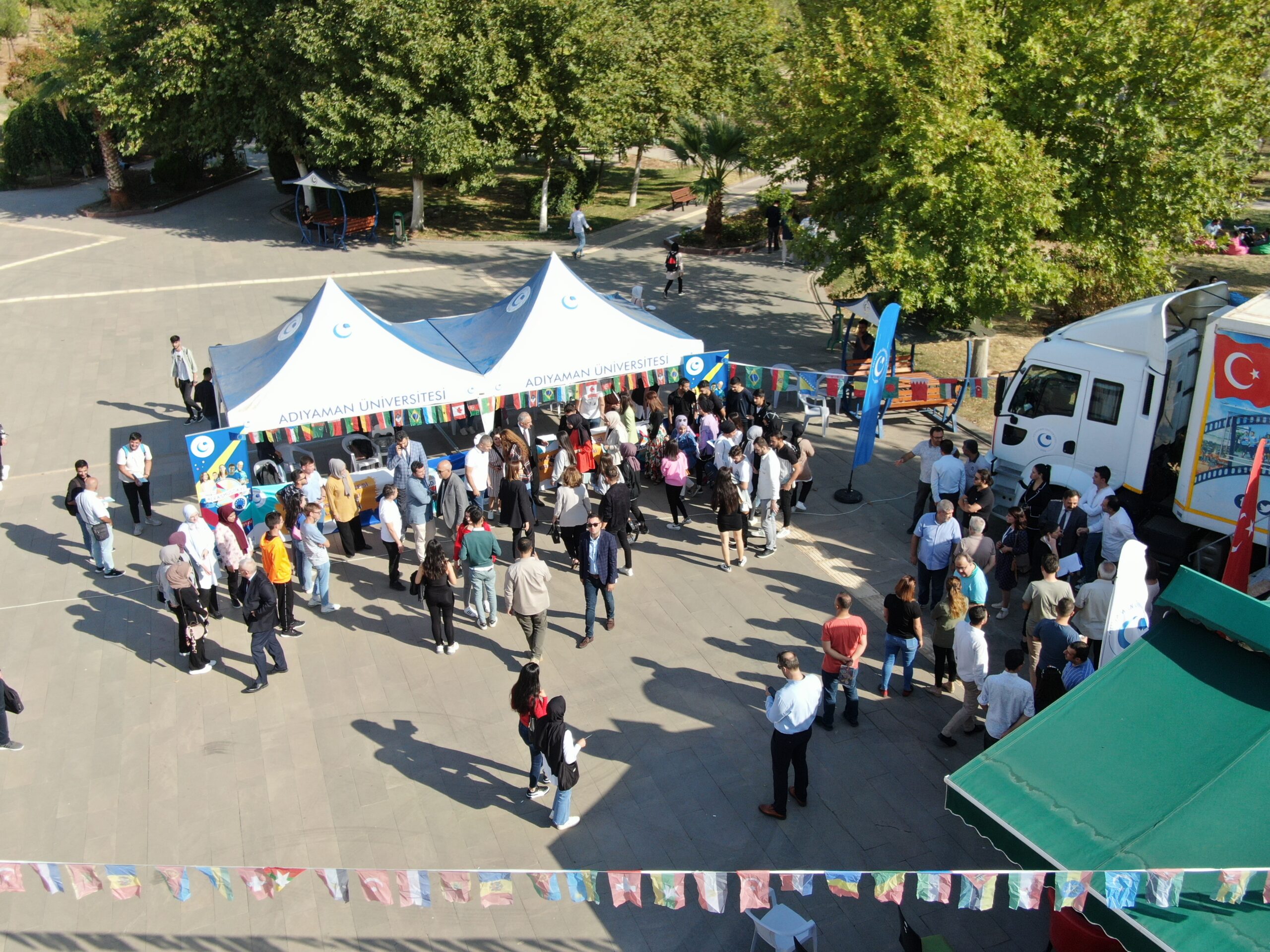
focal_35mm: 32
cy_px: 476
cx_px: 635
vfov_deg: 44.2
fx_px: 1174
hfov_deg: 56.8
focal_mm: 5.45
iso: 100
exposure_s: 1/640
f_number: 3.1
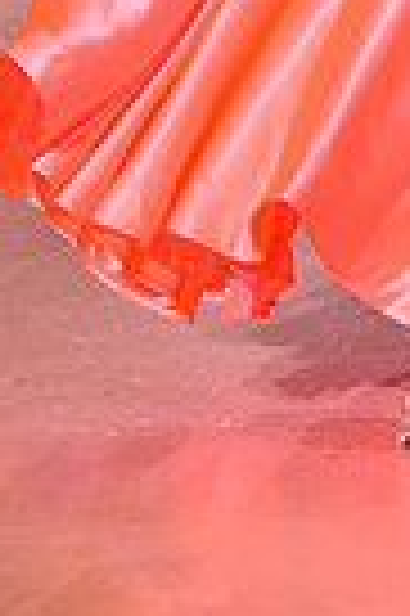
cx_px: 723
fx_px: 4795
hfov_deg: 4.8
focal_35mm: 280
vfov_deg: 7.1
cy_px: -665
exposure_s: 1/250
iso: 2500
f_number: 6.3
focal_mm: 66
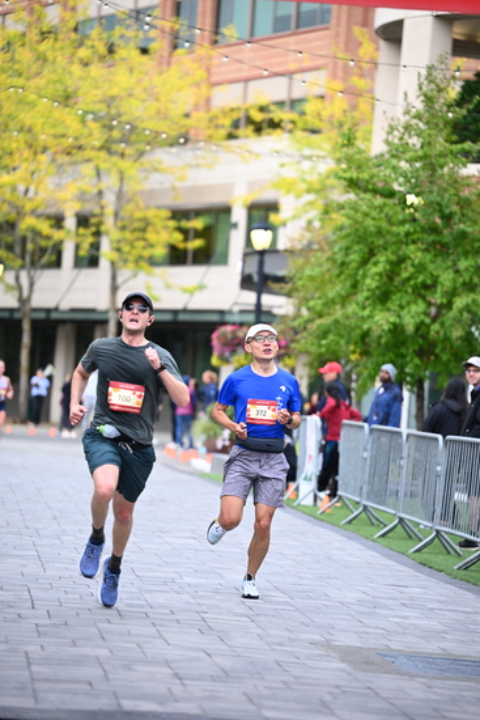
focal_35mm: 140
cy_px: 360
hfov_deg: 9.8
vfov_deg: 14.6
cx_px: 240
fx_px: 2798
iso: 1000
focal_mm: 140
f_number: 2.8
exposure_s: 1/1600
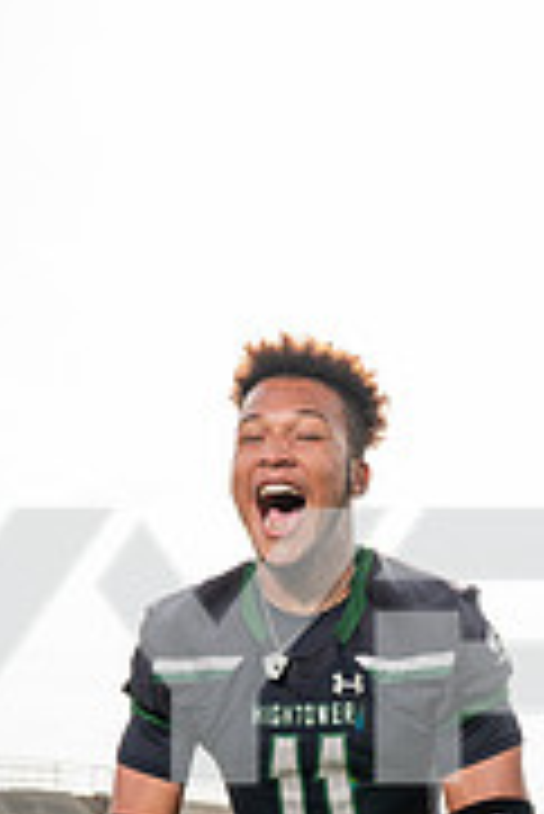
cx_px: 333
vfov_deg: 25.3
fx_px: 1629
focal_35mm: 72
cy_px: 967
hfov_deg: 18.9
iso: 100
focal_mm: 29
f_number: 5.6
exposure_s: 1/320
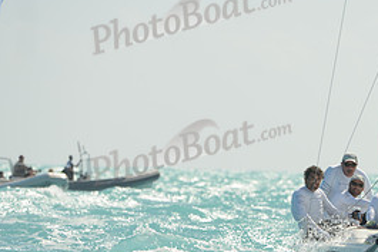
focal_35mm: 876
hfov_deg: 2.4
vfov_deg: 1.6
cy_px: 203
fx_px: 9203
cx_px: 367
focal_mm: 400
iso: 200
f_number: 8
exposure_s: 1/1000
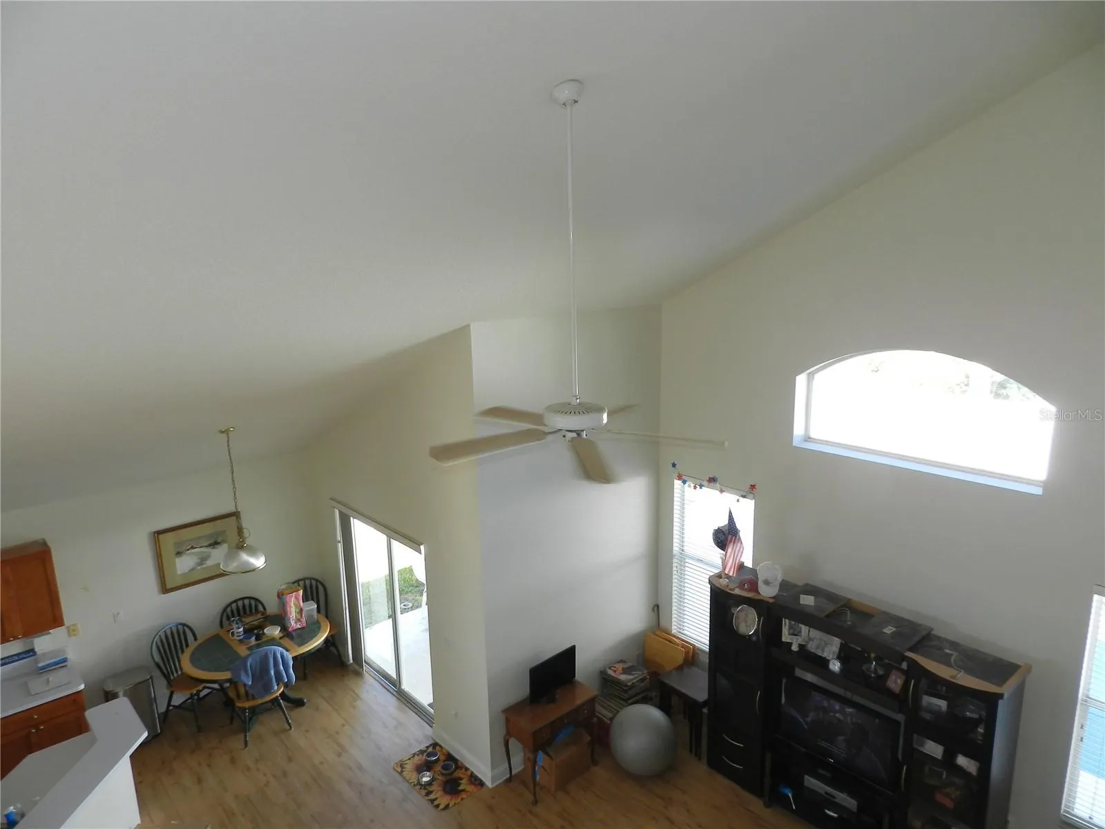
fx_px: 734
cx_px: 552
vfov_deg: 58.9
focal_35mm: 23
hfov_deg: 73.9
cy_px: 414
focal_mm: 4
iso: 160
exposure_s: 1/100
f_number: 3.4
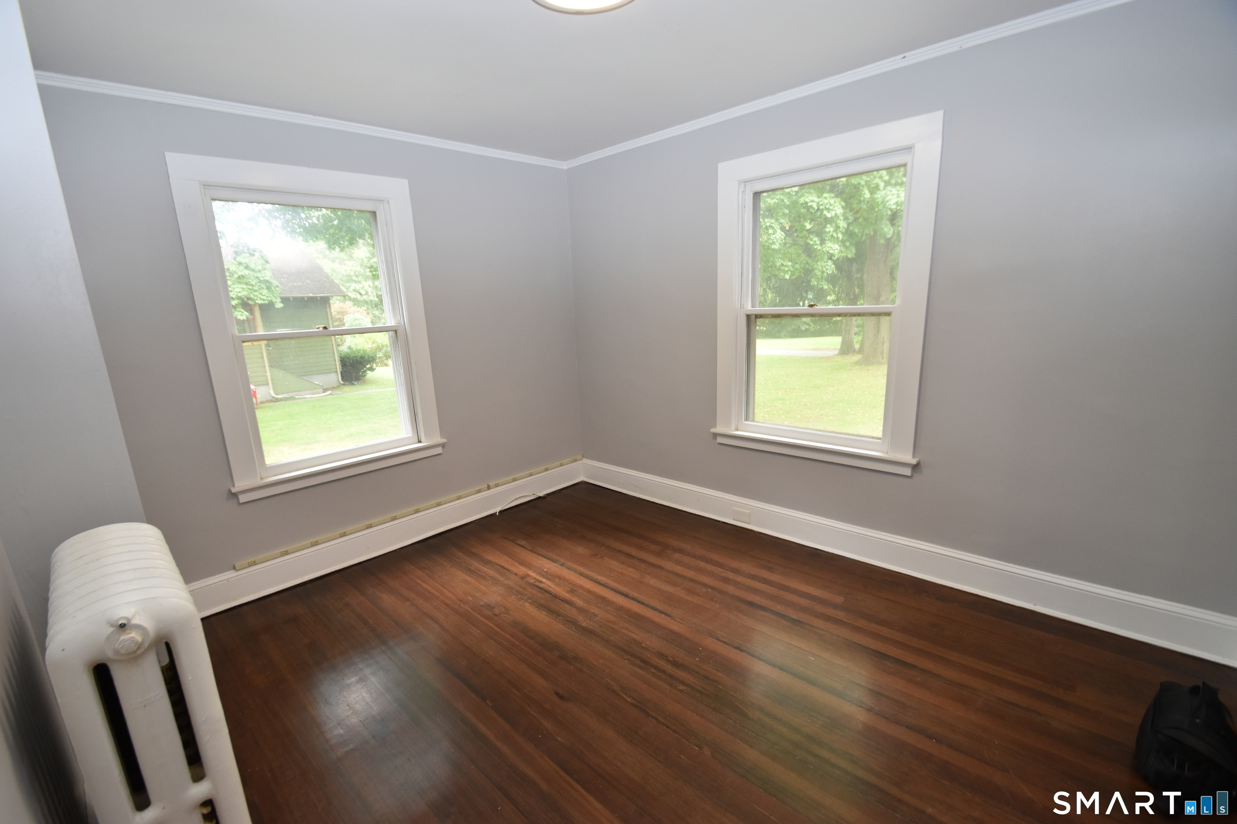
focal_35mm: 15
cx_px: 618
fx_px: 515
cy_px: 412
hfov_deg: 100.4
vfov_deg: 77.3
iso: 800
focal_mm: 10
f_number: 5.6
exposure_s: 1/100
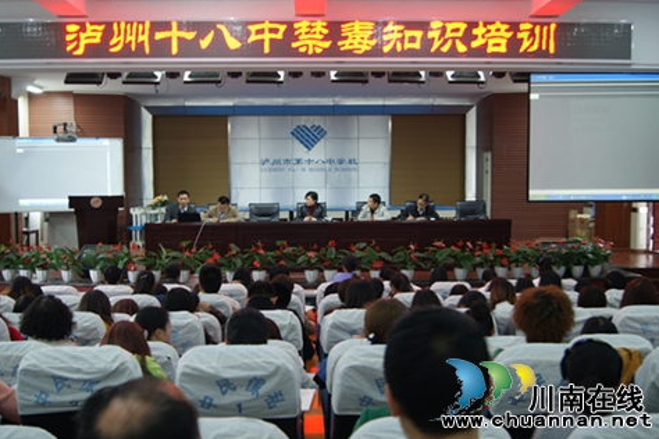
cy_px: 222
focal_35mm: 38
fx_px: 696
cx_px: 331
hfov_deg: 50.7
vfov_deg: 35.1
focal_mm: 24
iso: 100
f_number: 4
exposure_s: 1/2.5
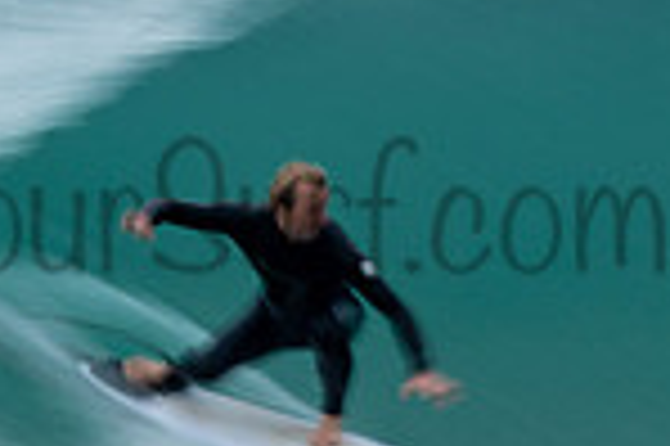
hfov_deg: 0.7
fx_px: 54377
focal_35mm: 2925
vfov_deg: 0.5
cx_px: 351
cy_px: 169
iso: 100
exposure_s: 1/20
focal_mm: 500
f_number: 22
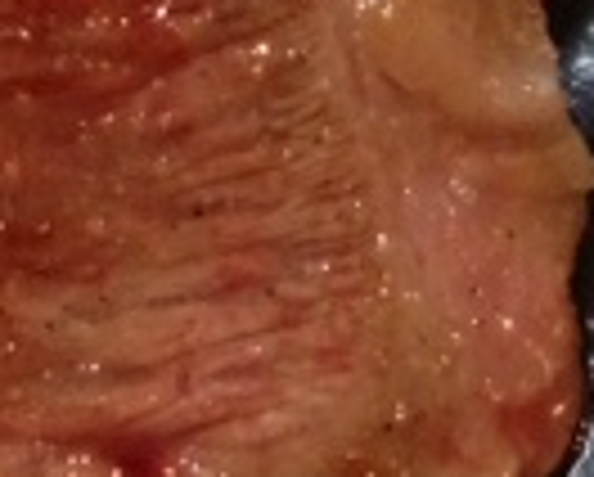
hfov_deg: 11.4
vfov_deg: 9.9
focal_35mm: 156
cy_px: 4
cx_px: -513
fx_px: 2747
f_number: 2.4
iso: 400
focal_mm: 4.13
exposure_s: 1/17
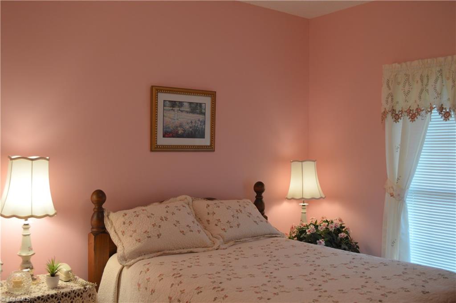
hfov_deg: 53.2
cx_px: 228
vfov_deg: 36.8
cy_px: 152
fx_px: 455
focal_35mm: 36
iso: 400
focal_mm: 24
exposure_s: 1/50
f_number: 4
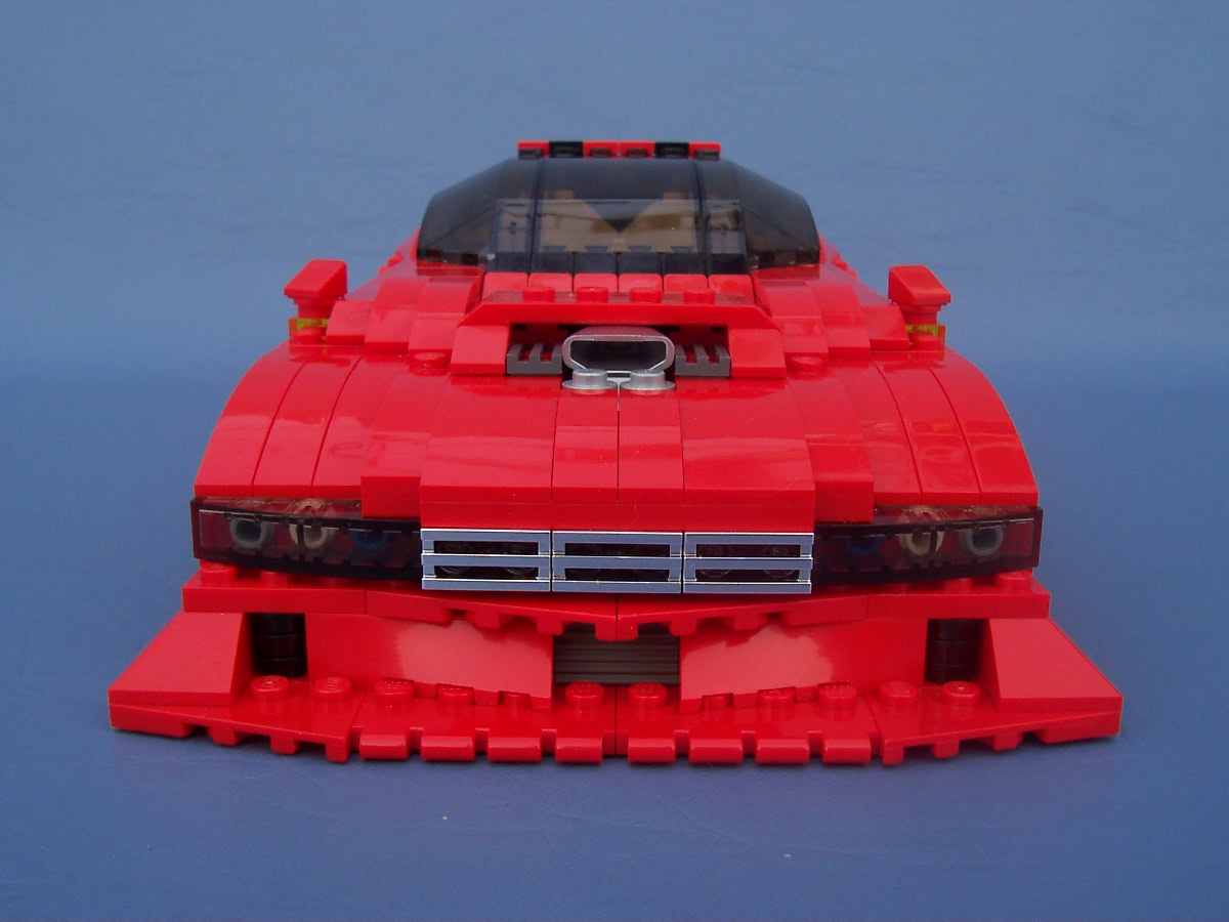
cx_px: 614
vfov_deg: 38.7
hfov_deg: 50.1
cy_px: 461
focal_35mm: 37
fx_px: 1314
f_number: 5.6
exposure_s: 1/180
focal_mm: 5.6
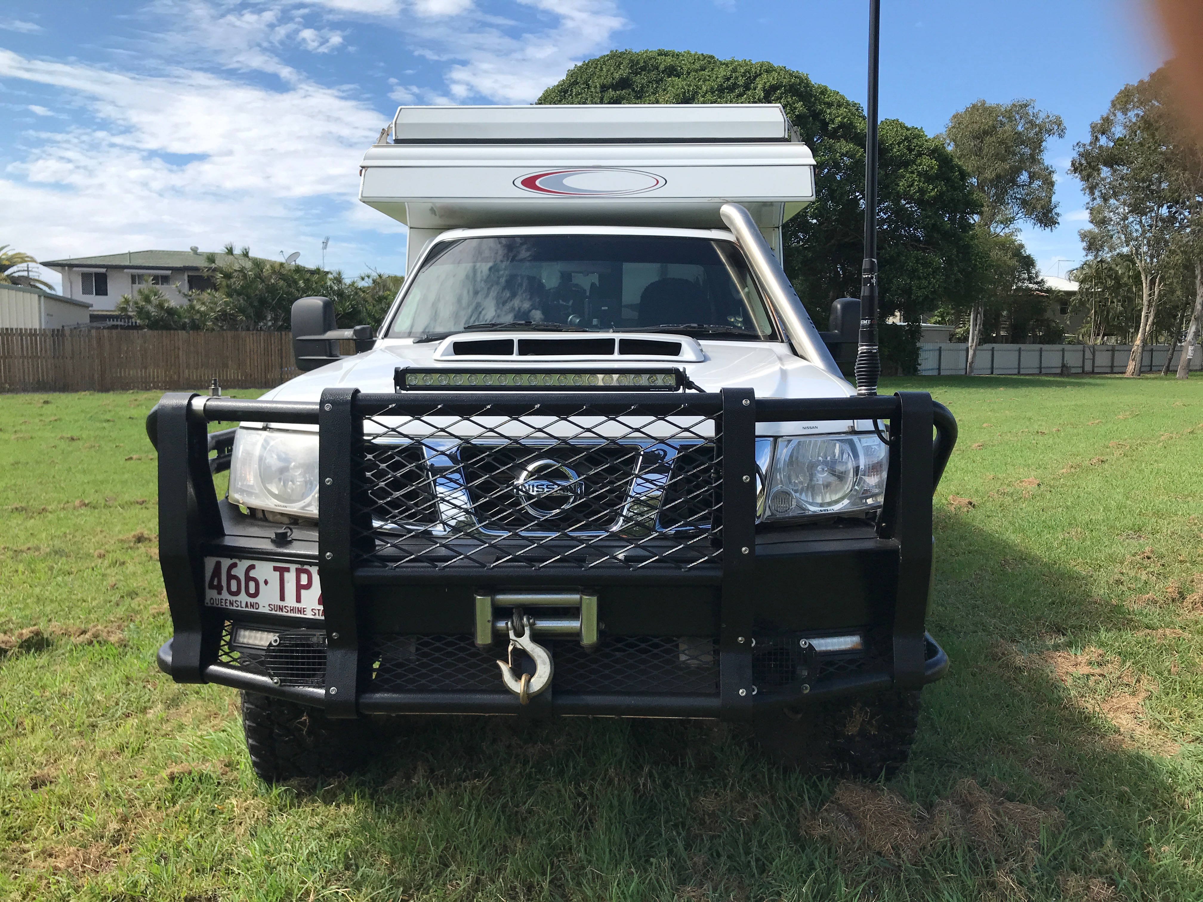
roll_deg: +0.5
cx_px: 602
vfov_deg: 49.7
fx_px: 973
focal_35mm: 28
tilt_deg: -6.5
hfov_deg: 63.4
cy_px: 451
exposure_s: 1/2037
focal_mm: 3.99
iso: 20
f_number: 1.8
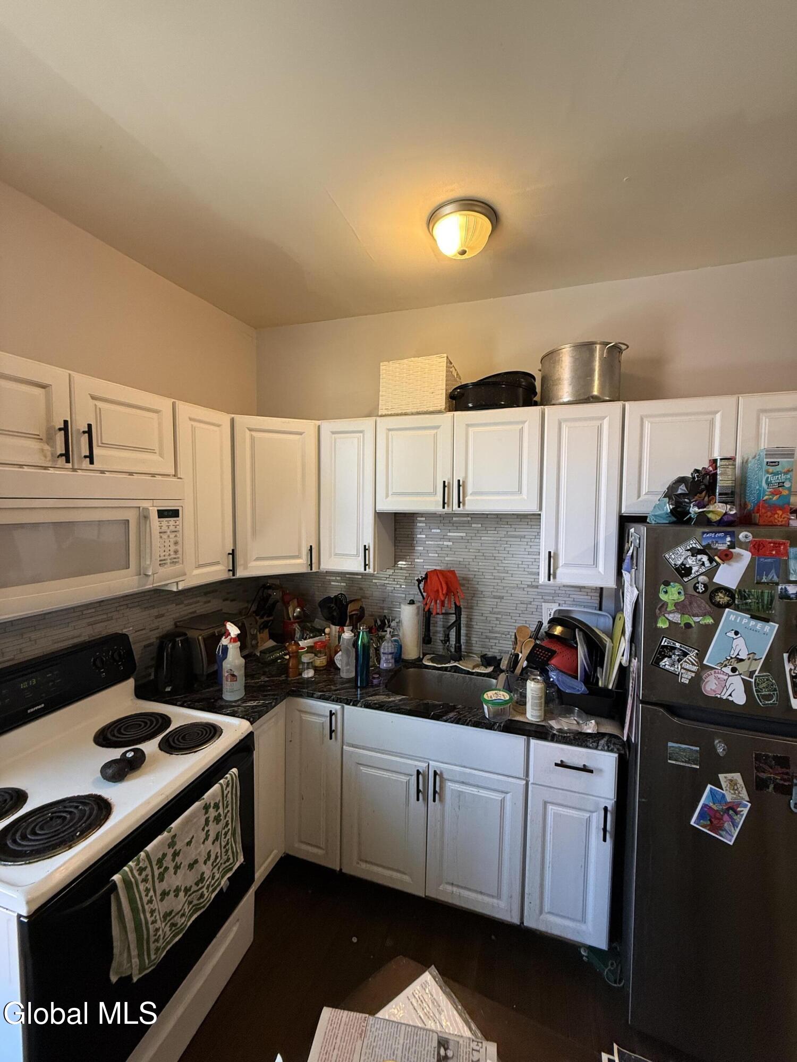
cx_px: 398
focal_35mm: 14
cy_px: 531
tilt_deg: -3.3
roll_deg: -0.4
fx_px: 430
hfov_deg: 85.7
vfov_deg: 102.1
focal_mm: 2.22
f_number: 2.2
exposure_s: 1/60
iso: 250
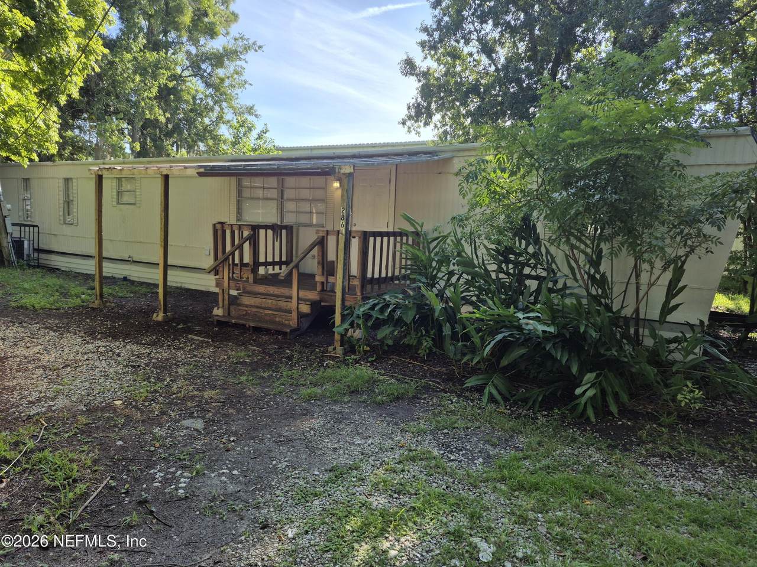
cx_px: 378
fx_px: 503
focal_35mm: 23
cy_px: 284
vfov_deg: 58.9
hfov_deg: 73.9
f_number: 1.8
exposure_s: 1/980
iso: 25
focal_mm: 5.4
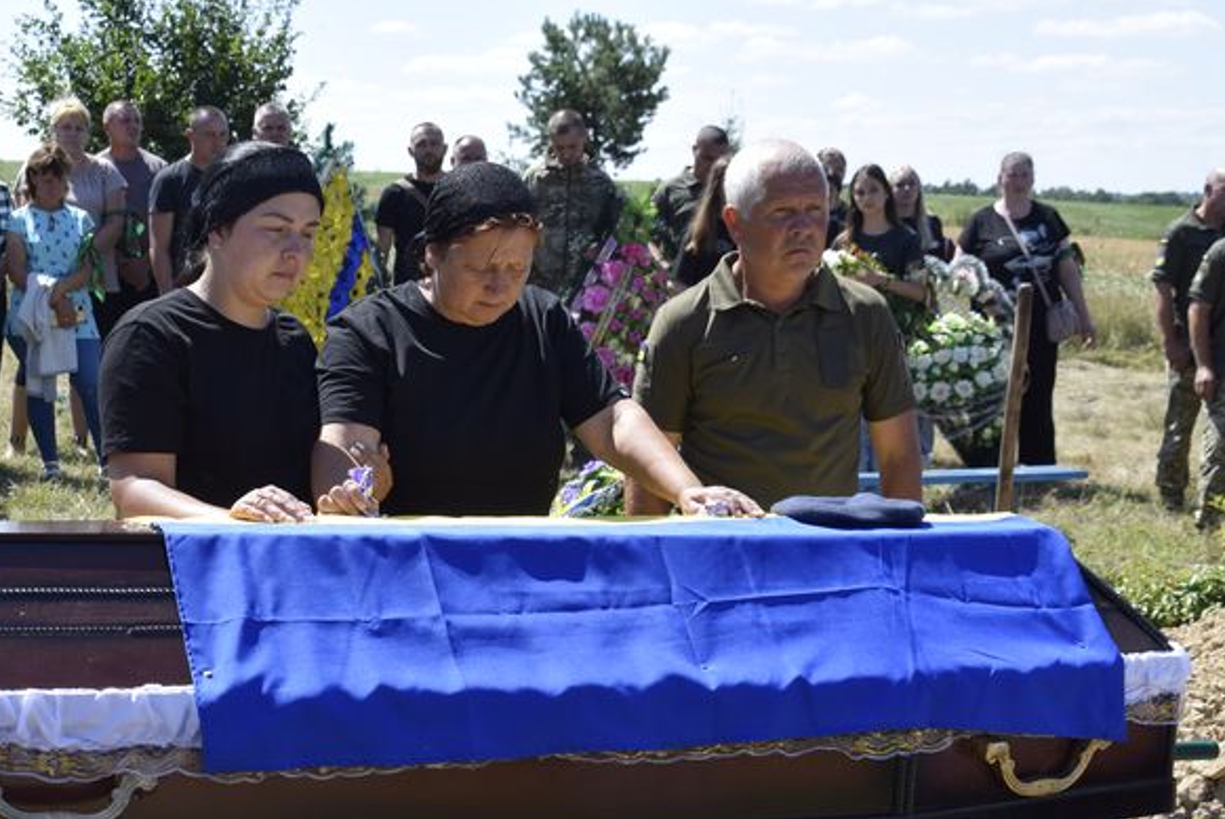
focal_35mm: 68
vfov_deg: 20.1
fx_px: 2303
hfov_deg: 29.7
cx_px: 463
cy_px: 523
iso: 200
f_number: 9
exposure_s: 1/320
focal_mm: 35
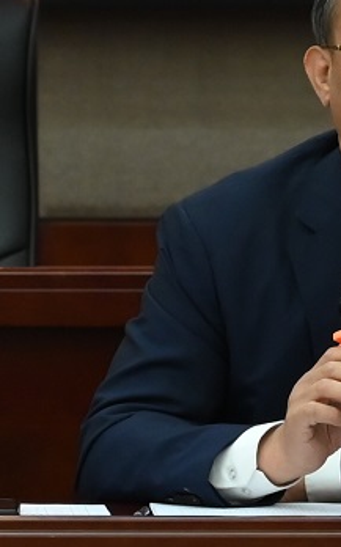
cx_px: 402
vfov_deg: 5.5
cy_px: 211
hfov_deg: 3.4
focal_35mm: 380
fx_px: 5660
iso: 1600
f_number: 4
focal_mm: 120
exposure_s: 1/160
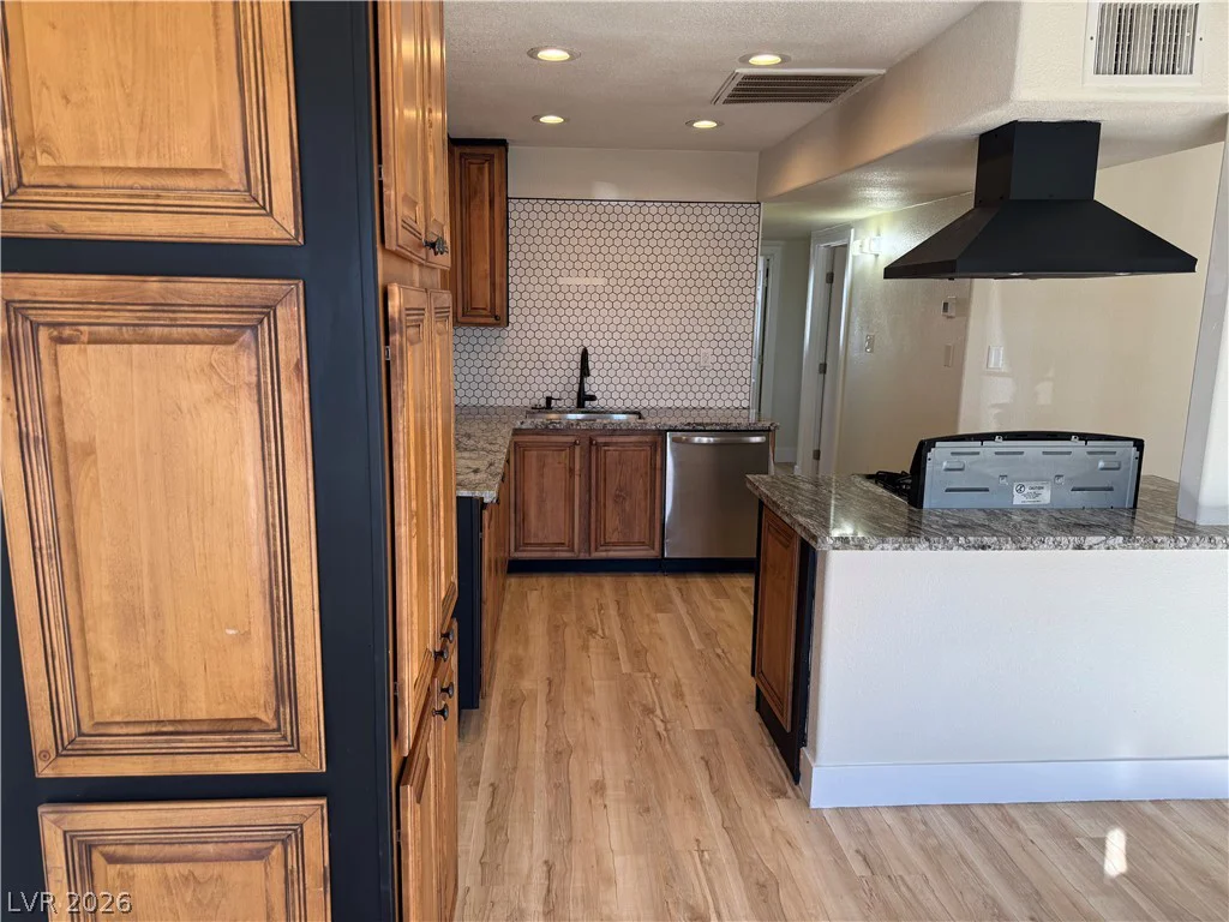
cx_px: 614
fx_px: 852
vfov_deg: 56.8
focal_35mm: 24
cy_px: 461
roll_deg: -0.9
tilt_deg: -10.1
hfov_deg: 71.6
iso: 100
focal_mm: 6.76
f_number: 1.78
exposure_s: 1/243
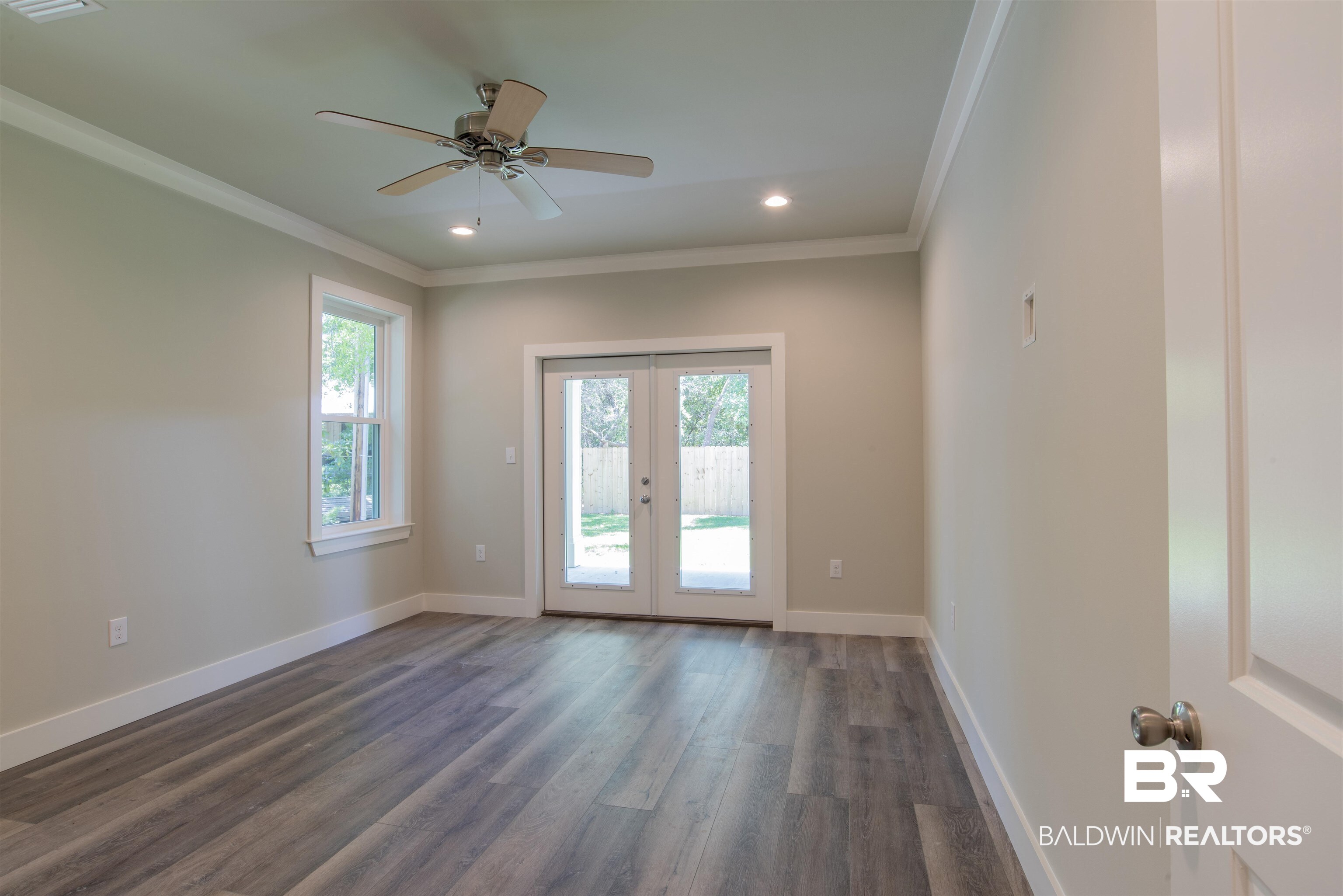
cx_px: 672
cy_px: 448
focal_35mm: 18
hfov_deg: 90.0
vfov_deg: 67.4
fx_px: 672
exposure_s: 1/1.25
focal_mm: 18
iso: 100
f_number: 13
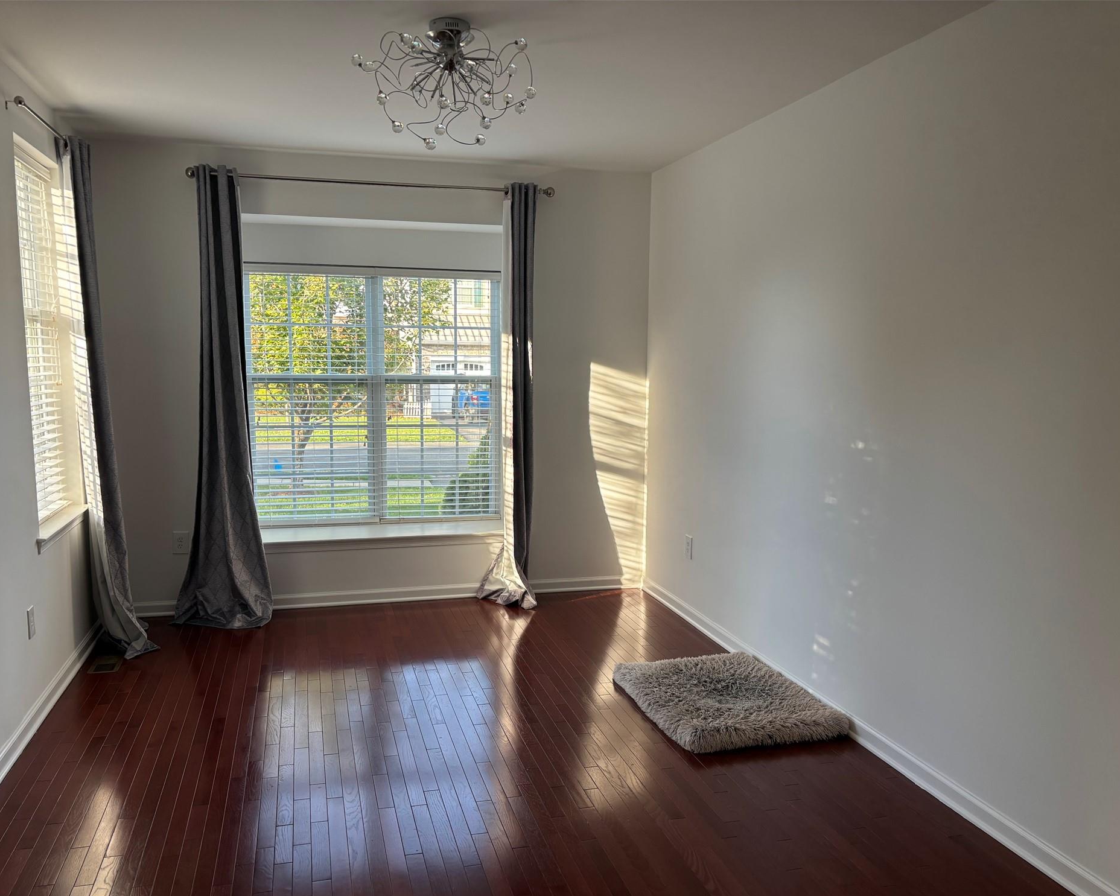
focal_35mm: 28
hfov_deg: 62.2
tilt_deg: -10.2
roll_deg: -3.0
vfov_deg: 51.5
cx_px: 539
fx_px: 928
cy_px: 463
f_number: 1.6
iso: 100
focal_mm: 5.96
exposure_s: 1/120
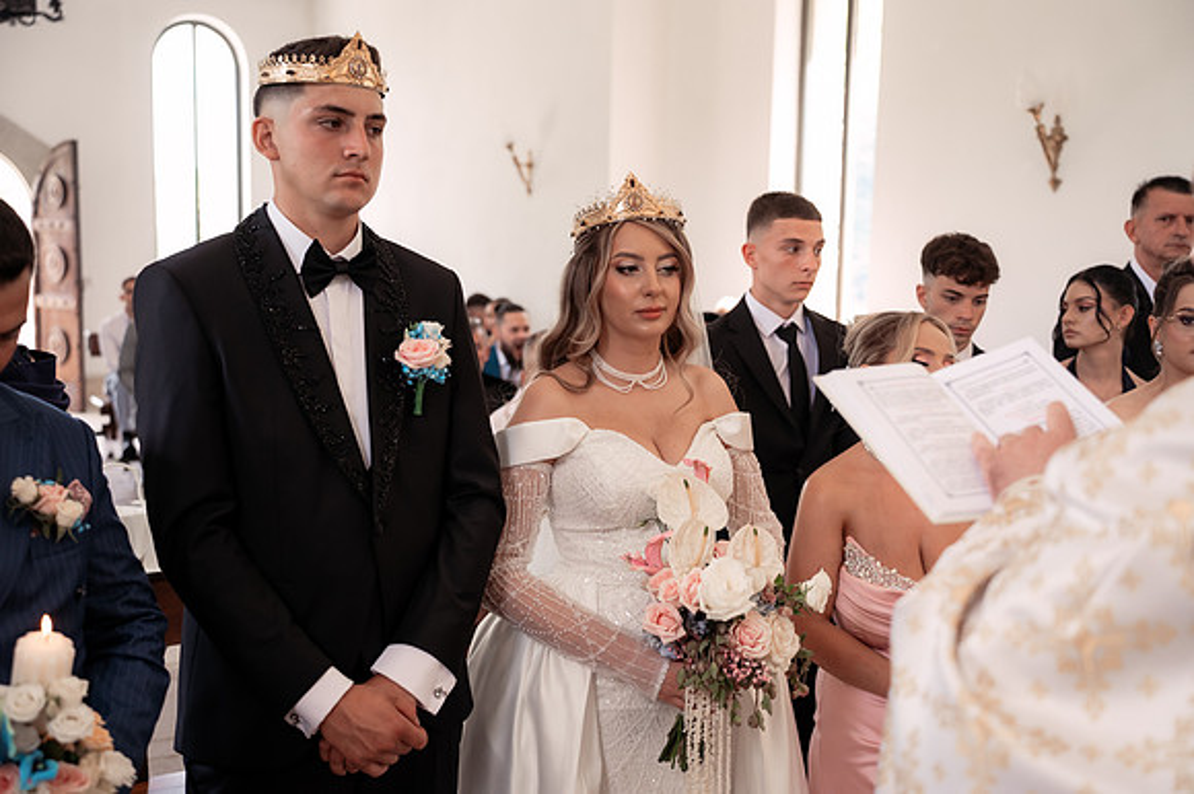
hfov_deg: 49.6
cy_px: 397
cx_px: 597
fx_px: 1293
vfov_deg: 34.2
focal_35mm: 39
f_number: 2.8
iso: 1600
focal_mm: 39
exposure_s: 1/320
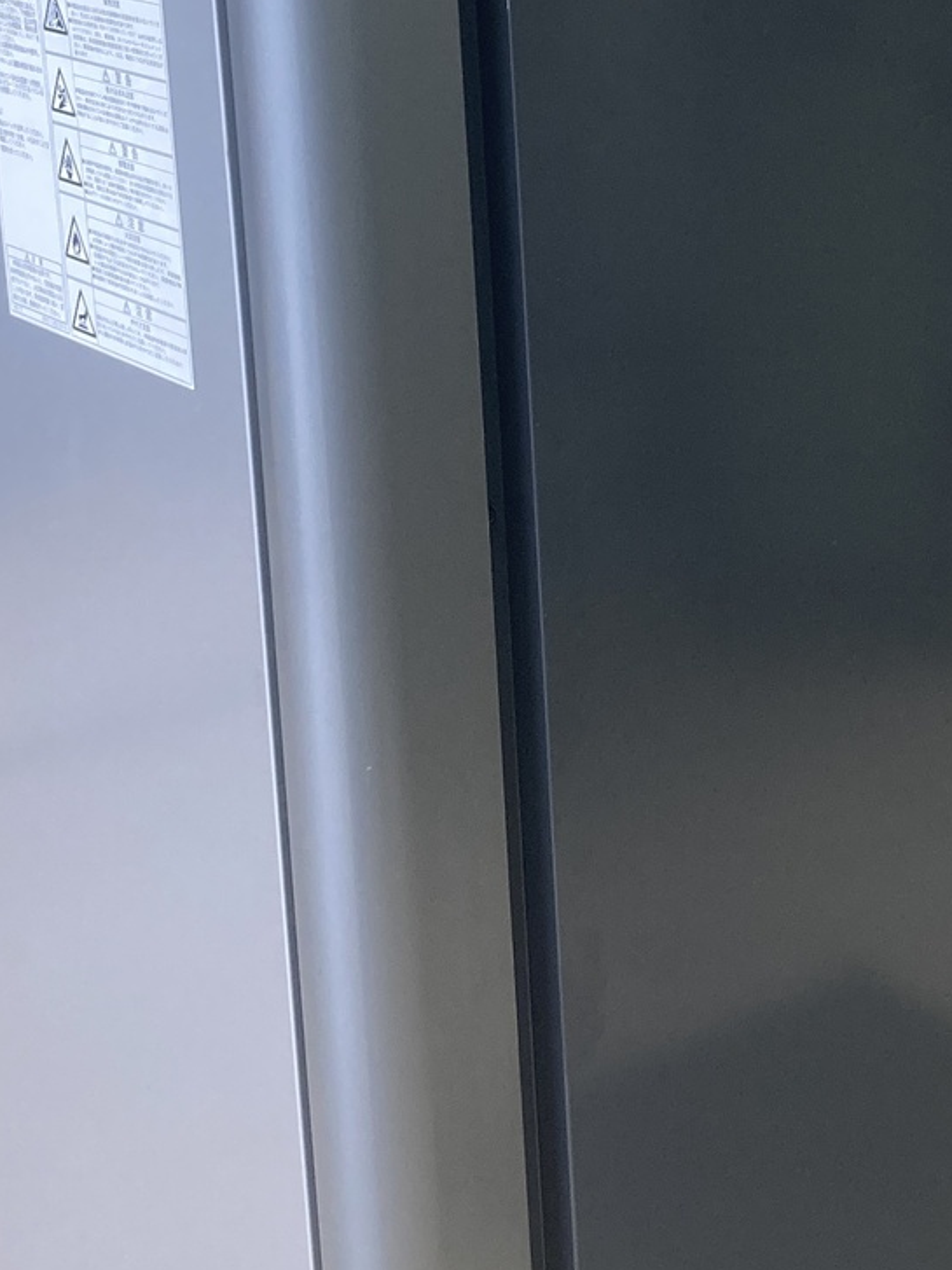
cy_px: 232
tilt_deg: -10.6
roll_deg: +2.7
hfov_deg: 19.1
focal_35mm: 77
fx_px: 2824
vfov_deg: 24.9
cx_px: 622
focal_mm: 3.99
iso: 80
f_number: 1.8
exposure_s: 1/120
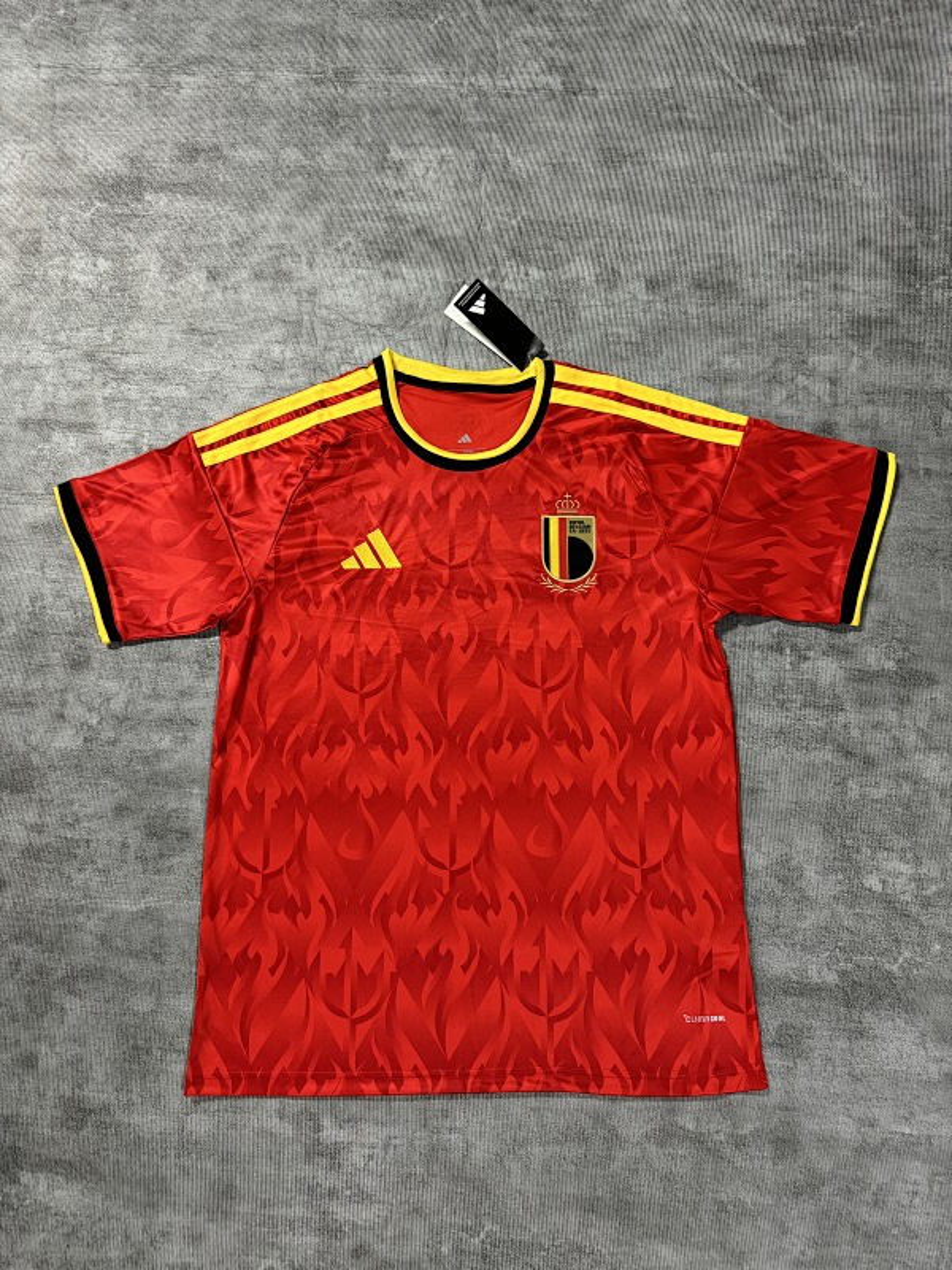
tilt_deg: -77.3
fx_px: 880
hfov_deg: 56.8
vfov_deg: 71.6
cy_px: 635
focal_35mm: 24
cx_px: 476
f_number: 1.78
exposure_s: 1/50
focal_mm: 6.76
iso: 400
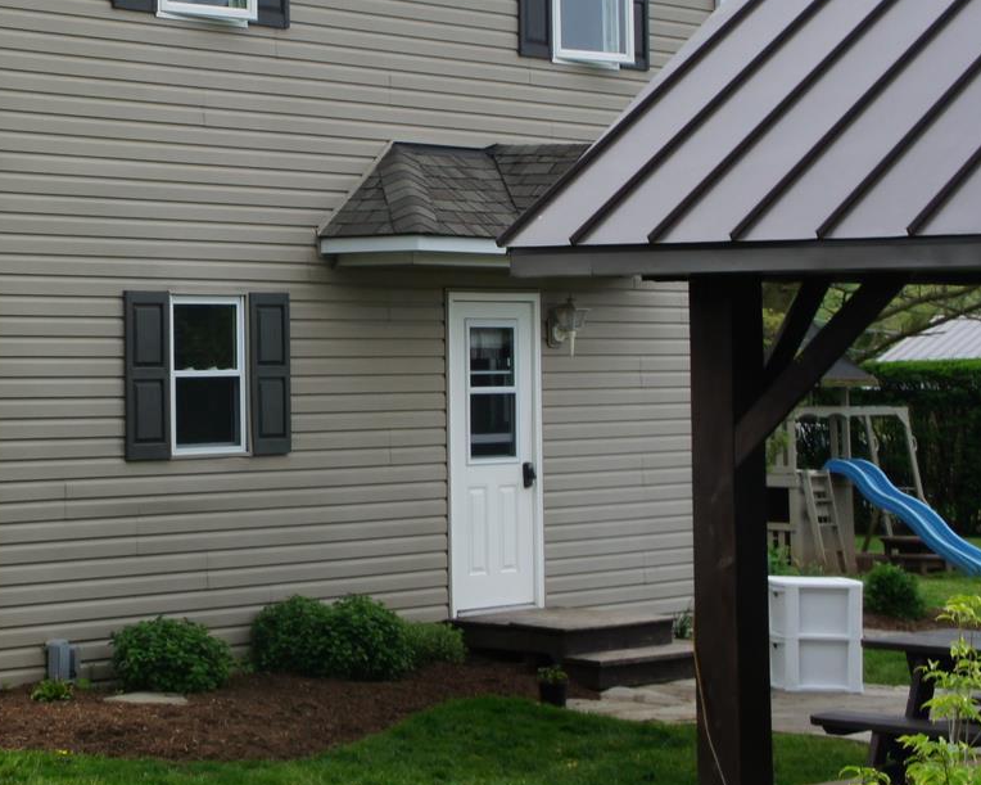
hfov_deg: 19.6
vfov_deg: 16.2
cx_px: -39
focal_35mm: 94
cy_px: 197
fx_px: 2736
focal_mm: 25
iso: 200
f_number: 11
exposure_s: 1/80
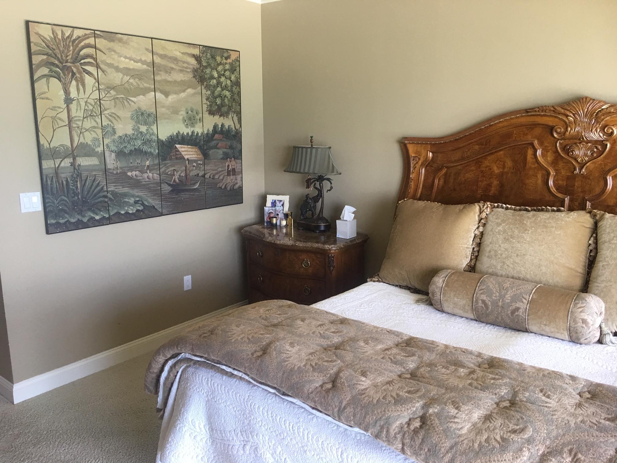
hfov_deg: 61.7
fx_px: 517
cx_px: 308
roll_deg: +0.3
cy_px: 232
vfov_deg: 48.2
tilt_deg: -10.6
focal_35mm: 29
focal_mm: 4.15
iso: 40
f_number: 2.2
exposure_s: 1/15
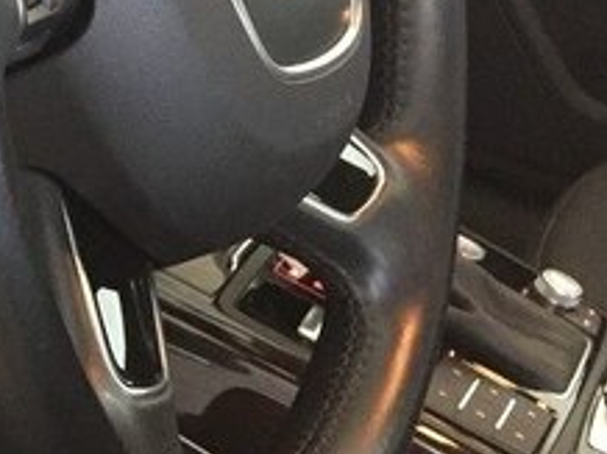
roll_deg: -3.7
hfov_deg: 19.5
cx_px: -301
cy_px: 32
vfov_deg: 16.5
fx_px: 1541
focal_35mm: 88
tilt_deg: -21.9
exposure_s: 1/17
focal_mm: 4.15
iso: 250
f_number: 2.2
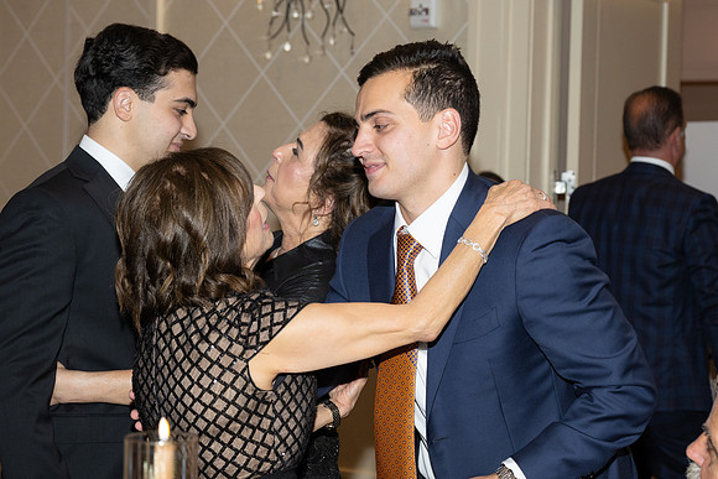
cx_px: 448
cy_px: 256
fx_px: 1642
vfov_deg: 16.6
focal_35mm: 82
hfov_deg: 24.6
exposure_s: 1/100
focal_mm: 66
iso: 800
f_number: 5.6
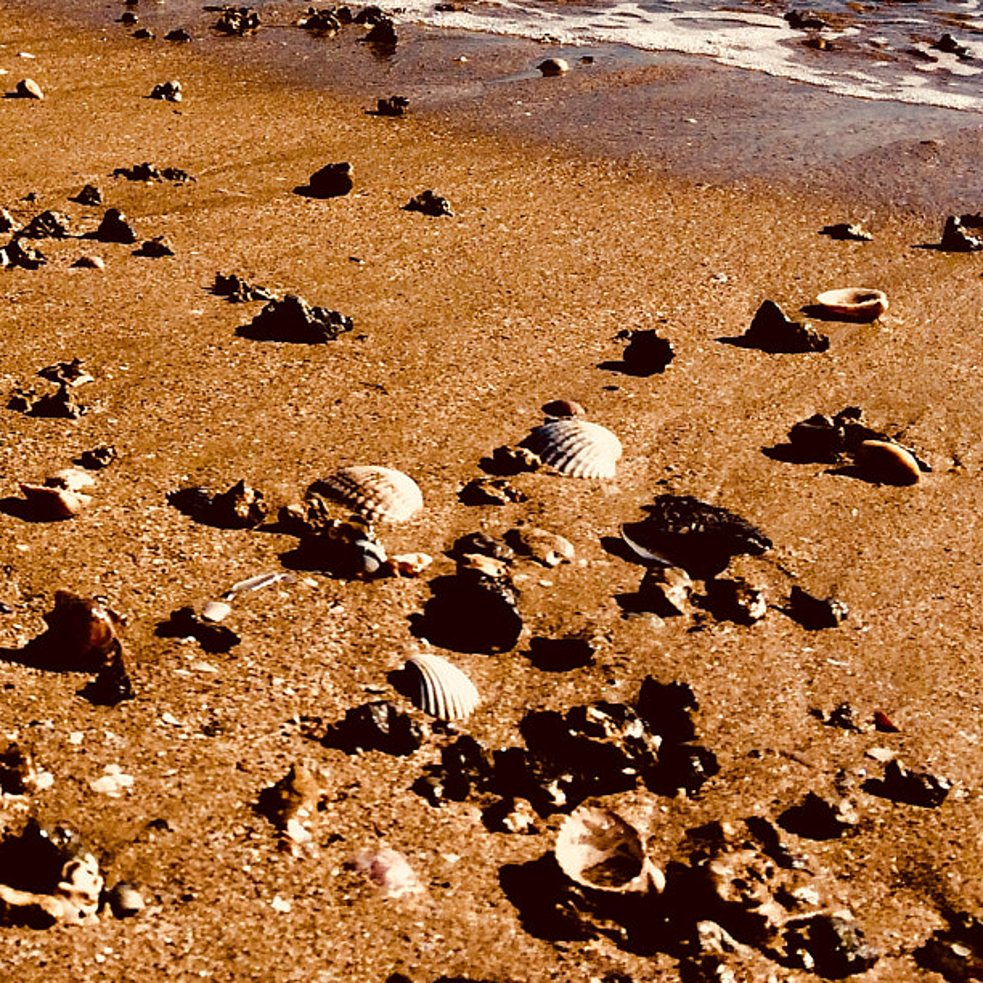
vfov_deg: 24.9
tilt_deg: -15.2
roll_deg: +1.7
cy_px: 72
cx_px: -18
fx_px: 2153
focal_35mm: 67
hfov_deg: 24.5
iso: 32
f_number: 2.2
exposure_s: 1/3425
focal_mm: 4.15
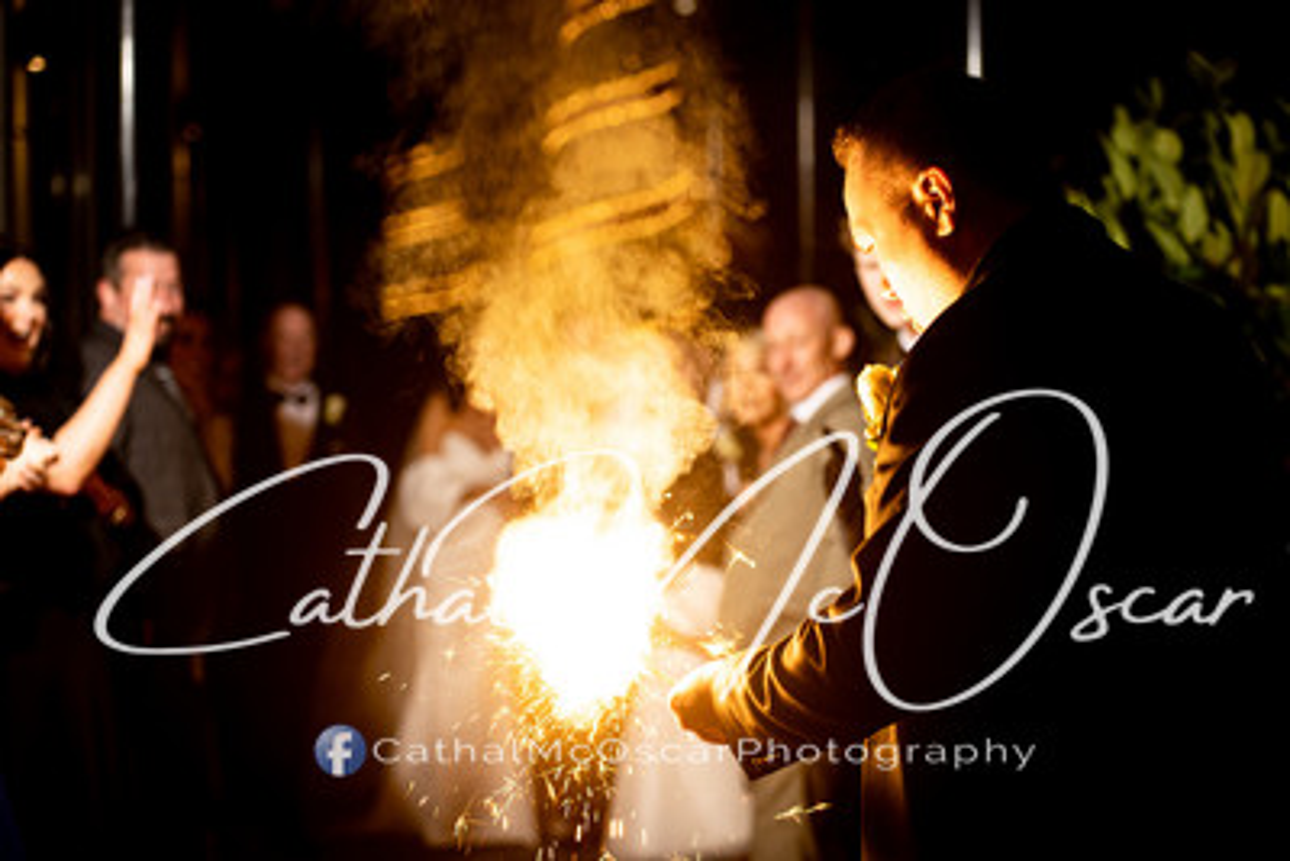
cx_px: 645
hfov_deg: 20.4
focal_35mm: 100
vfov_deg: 13.7
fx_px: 3584
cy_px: 430
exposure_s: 1/125
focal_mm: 100
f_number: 2.8
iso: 250
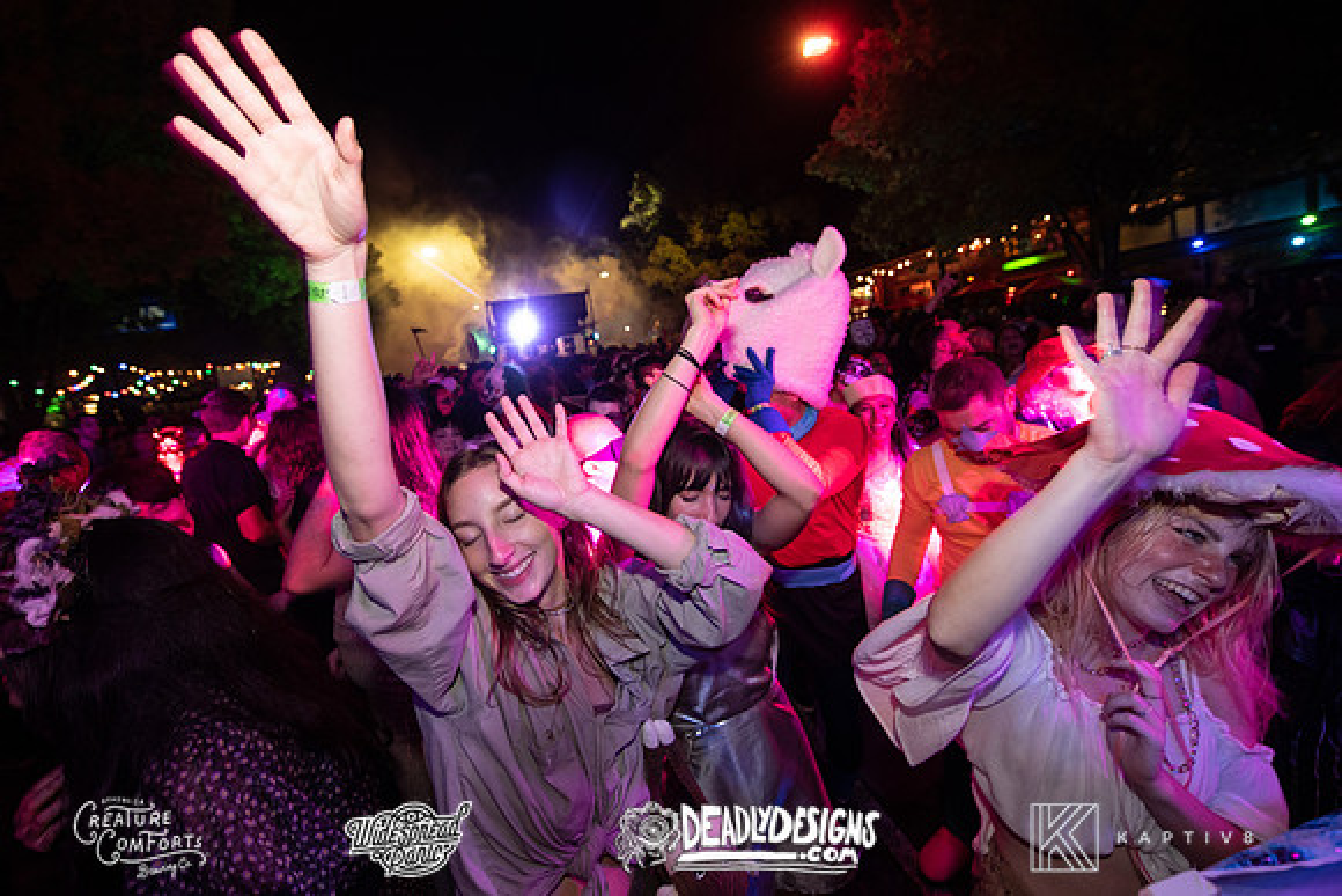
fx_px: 555
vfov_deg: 77.7
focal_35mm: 15
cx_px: 629
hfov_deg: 100.7
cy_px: 420
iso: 2000
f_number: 3.5
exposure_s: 1/80
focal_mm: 14
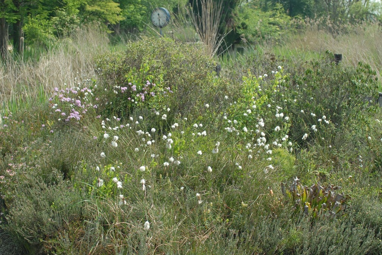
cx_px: 191
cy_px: 128
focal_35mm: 52
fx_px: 558
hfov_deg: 37.8
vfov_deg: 25.8
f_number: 4.5
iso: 100
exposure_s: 1/80
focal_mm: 35
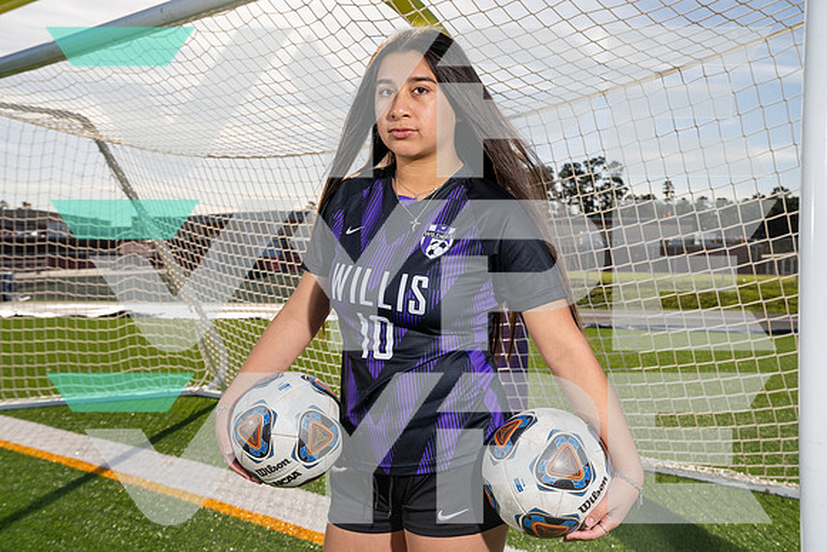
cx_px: 414
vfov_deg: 29.3
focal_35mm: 46
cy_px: 276
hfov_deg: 42.7
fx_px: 1057
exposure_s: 1/250
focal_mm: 46
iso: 100
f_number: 8
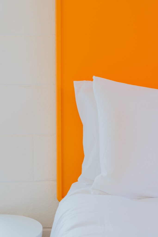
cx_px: 79
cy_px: 118
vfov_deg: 24.2
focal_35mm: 84
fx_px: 553
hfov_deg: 16.3
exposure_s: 1/80
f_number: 4.5
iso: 400
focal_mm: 56
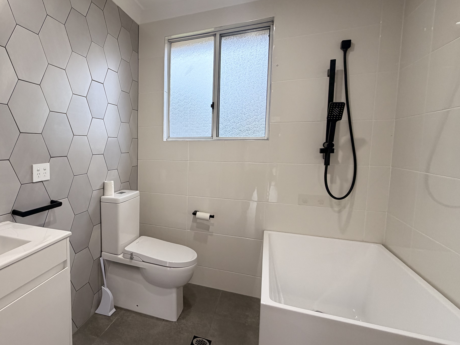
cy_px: 170
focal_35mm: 22
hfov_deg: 71.6
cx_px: 120
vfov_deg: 61.1
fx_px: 292
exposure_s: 1/100
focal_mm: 2.22
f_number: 2.2
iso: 160
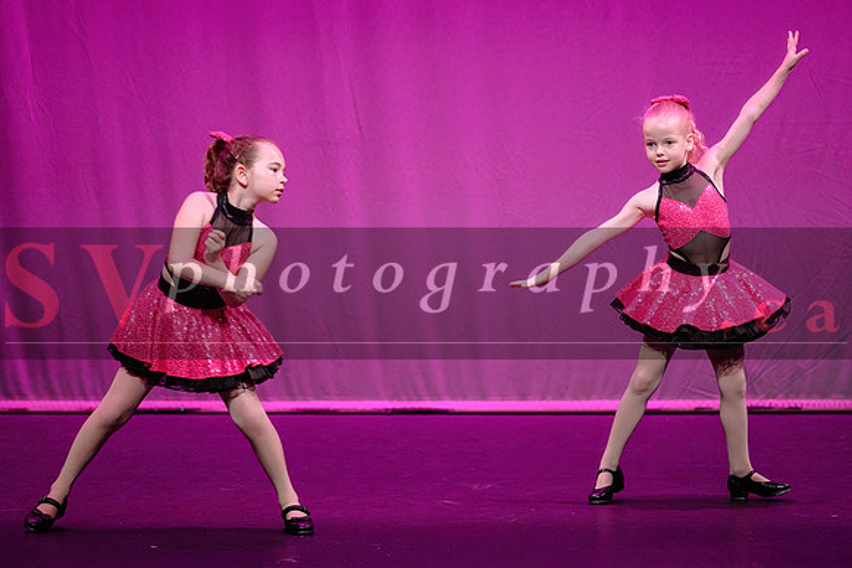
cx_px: 426
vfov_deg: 4.9
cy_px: 293
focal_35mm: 281
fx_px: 6646
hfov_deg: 7.3
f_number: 2.8
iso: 1250
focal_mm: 200
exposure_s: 1/320
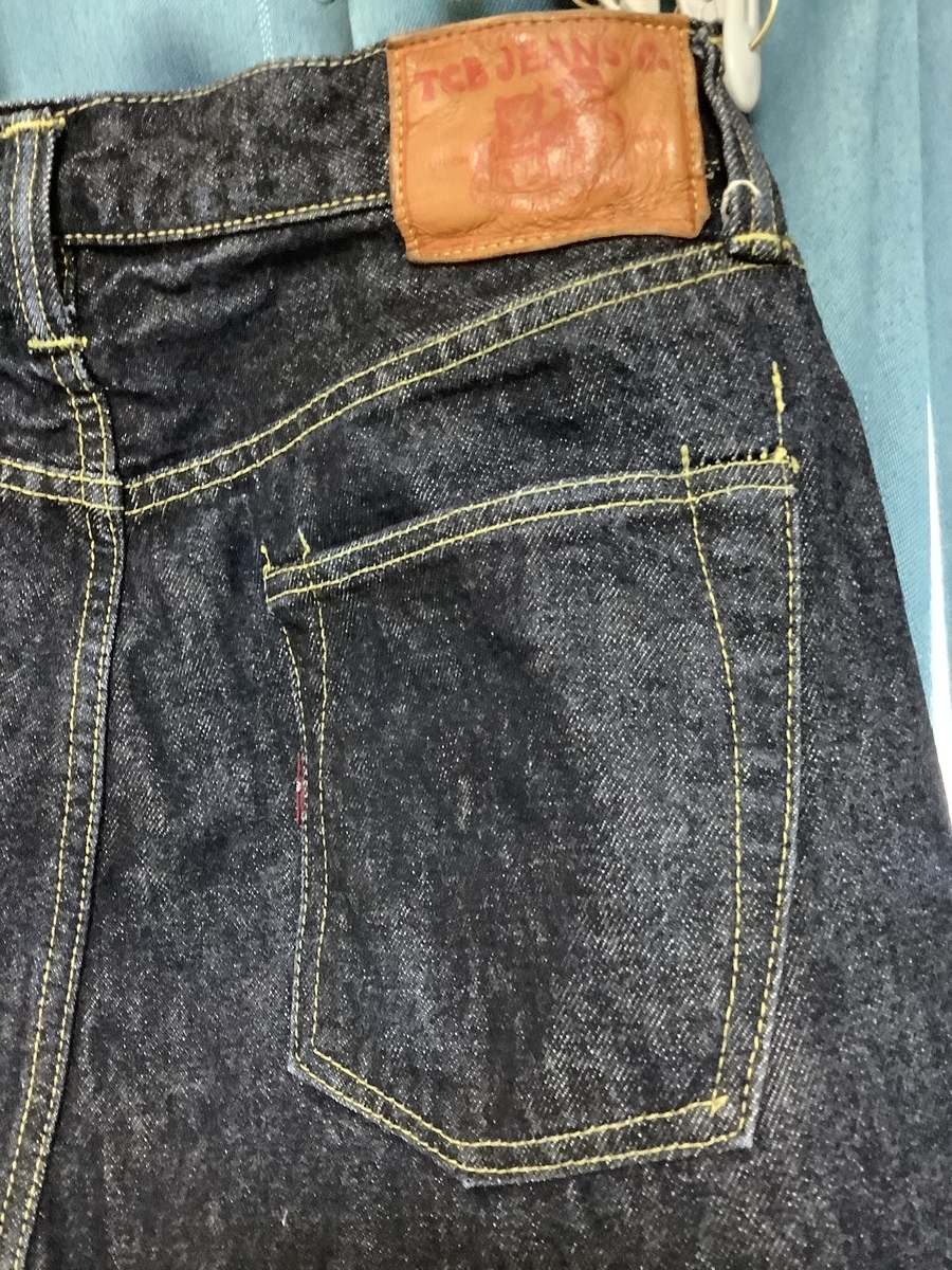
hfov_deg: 45.4
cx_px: 476
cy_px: 635
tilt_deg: -4.4
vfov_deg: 58.4
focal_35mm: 31
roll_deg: +2.1
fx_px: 1137
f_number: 2.4
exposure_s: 1/20
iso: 640
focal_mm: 3.3
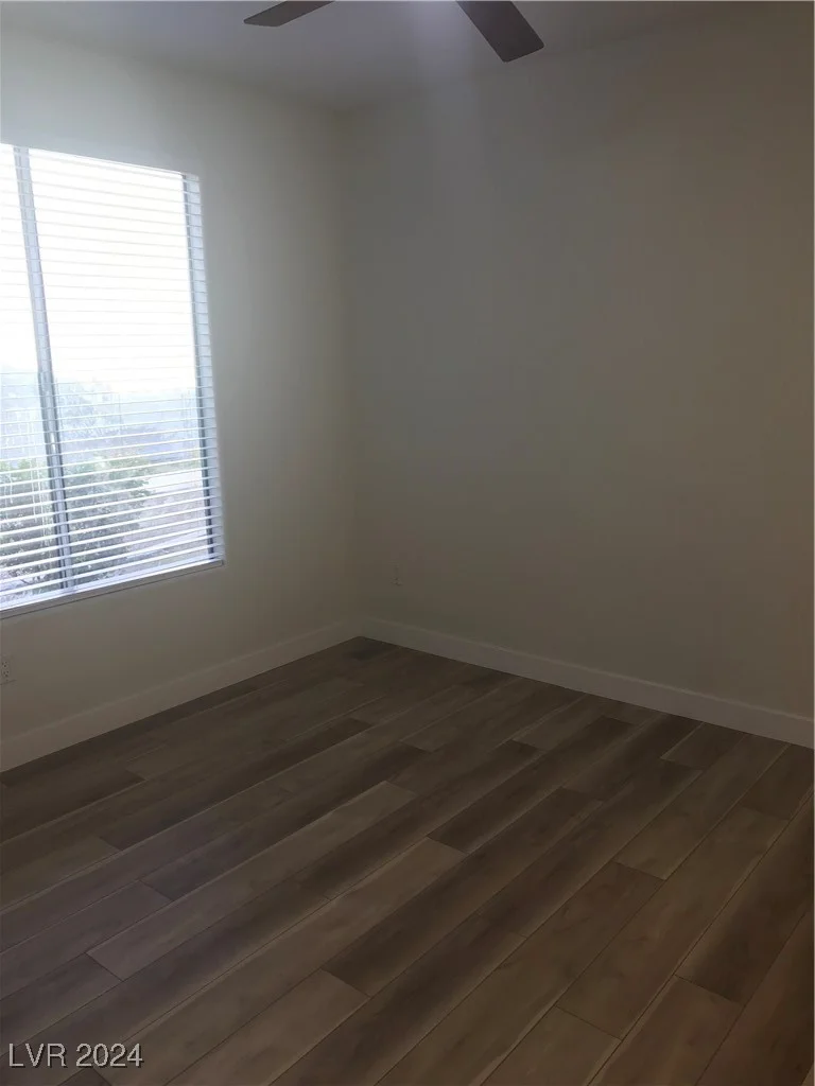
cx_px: 408
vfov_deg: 63.4
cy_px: 543
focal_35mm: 28
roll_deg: +1.0
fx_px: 879
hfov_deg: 49.7
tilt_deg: -11.4
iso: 20
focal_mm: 3.99
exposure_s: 1/40
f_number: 1.8
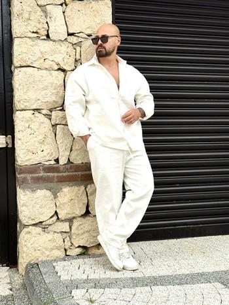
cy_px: 152
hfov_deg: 30.3
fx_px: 423
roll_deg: +0.2
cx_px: 114
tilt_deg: -4.0
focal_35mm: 48
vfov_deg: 39.6
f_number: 1.78
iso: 80
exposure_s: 1/1149
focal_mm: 6.76
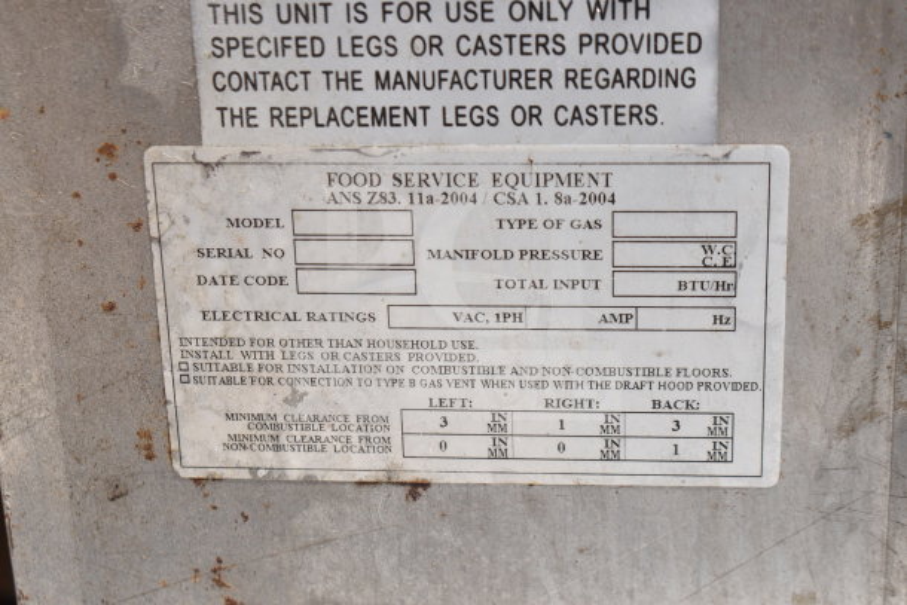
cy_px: 302
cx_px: 454
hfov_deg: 26.0
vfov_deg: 17.5
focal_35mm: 78
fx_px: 1966
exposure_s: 1/200
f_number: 8
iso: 200
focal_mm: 52
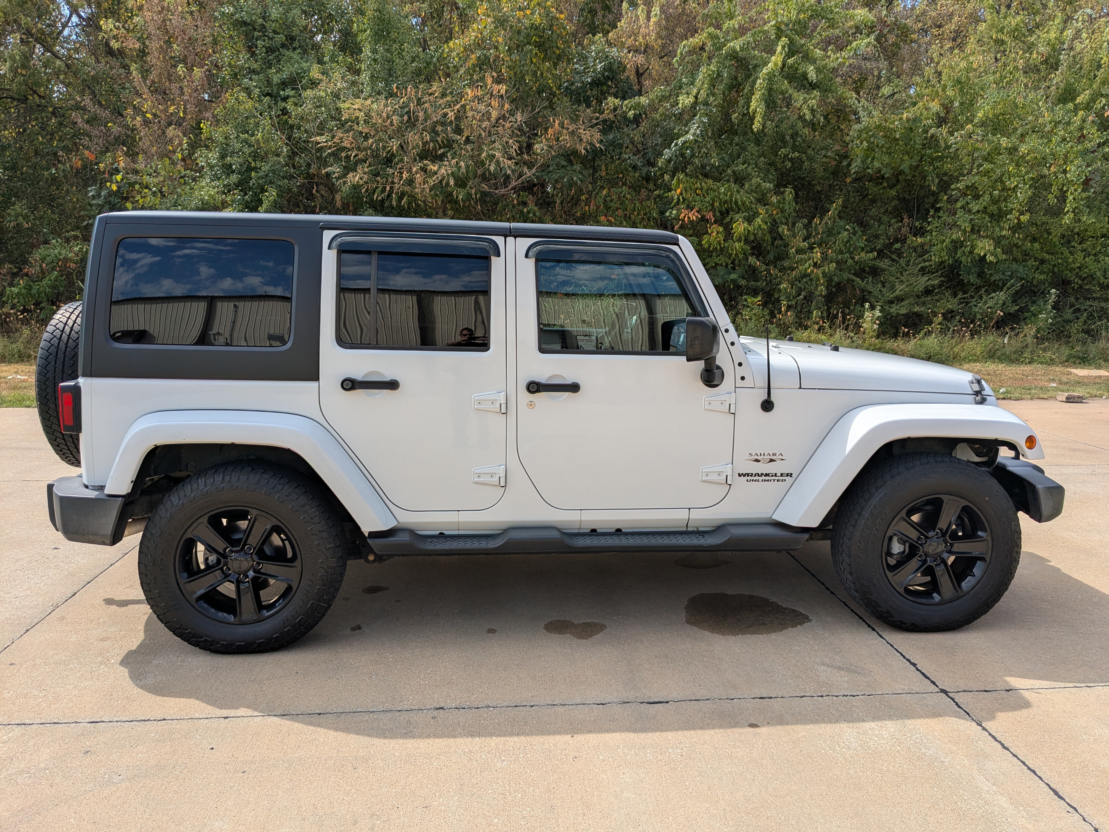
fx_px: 865
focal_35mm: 27
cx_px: 554
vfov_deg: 51.4
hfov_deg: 65.3
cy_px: 416
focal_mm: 4.38
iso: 69
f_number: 1.73
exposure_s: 1/3344
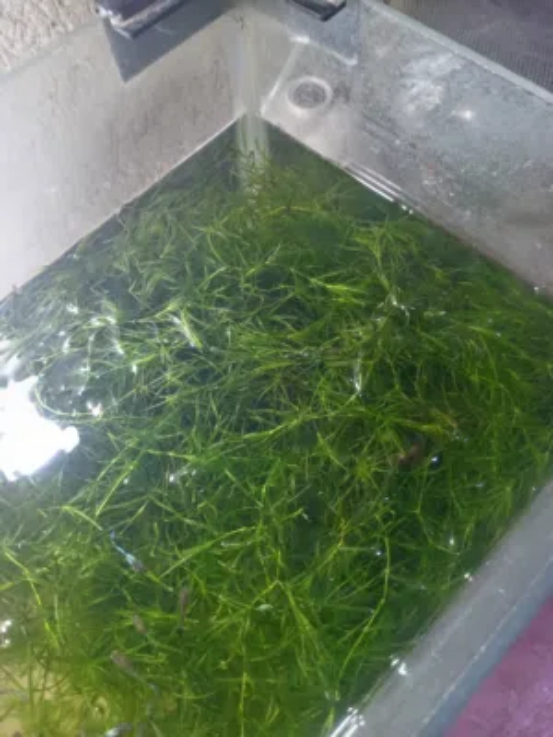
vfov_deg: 67.3
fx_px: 554
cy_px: 368
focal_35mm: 26
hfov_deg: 53.1
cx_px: 276
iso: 285
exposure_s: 1/25
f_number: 1.8
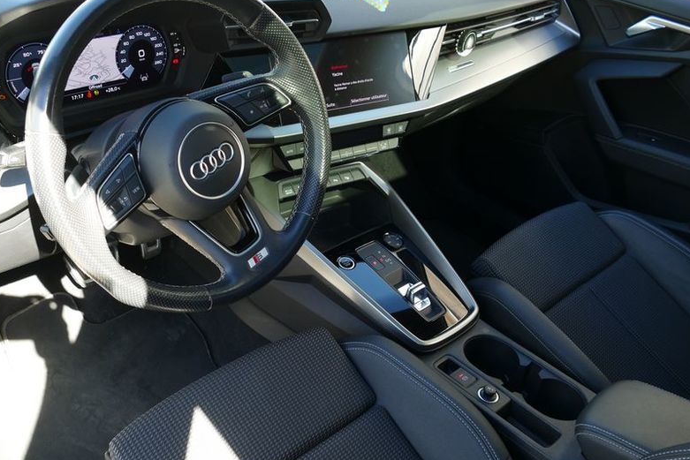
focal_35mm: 32
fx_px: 613
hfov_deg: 58.2
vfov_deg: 41.1
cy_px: 254
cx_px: 273
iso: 125
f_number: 2.8
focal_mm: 9.12
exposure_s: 1/80
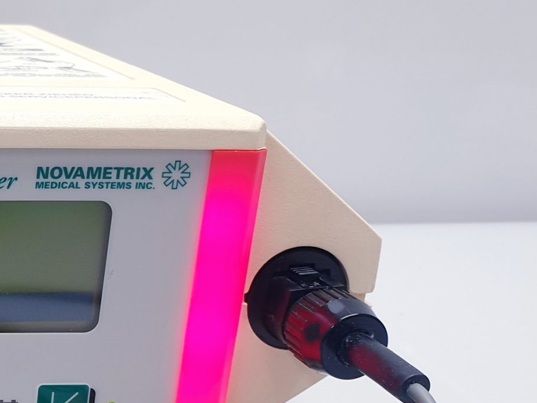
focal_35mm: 73
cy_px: 421
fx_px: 1132
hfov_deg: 23.1
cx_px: -197
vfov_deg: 19.5
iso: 50
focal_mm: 4.3
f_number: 2.4
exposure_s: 1/50
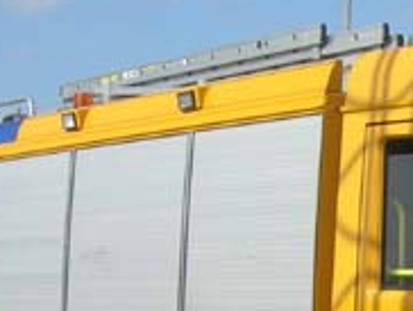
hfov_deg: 12.7
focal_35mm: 150
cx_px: 565
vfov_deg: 9.8
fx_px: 1792
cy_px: 345
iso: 64
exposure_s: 1/605
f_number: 4.8
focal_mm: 7.8
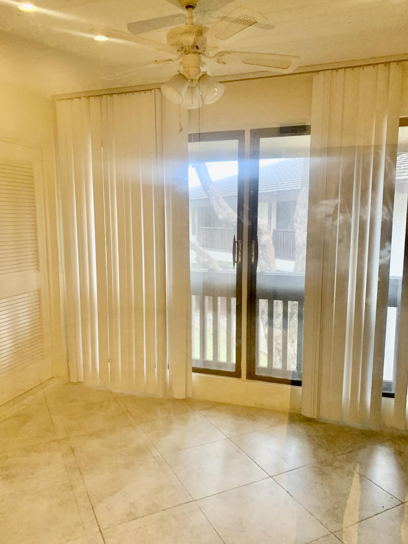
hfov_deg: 53.1
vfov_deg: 67.3
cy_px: 272
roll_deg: -0.2
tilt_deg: -6.8
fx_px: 409
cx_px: 204
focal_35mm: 26
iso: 400
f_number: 1.8
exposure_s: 1/40
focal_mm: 4.25
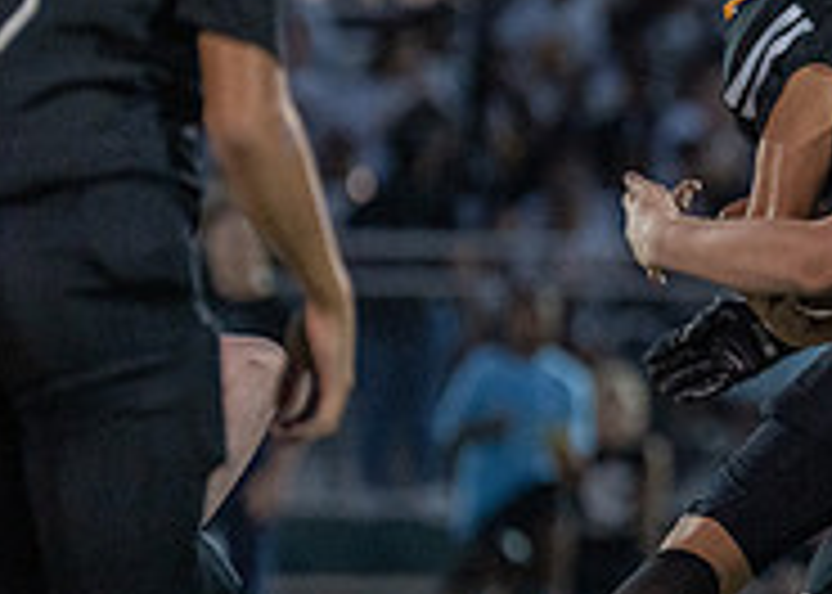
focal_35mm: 712
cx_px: 1001
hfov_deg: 2.8
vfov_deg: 2.0
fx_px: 16818
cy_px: 238
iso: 1250
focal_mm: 200
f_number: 2.8
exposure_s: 1/1000
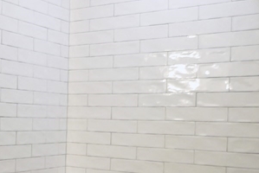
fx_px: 461
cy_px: 133
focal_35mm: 64
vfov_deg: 21.1
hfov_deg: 27.7
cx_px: -50
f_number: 2
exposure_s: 1/125
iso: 100
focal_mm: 9
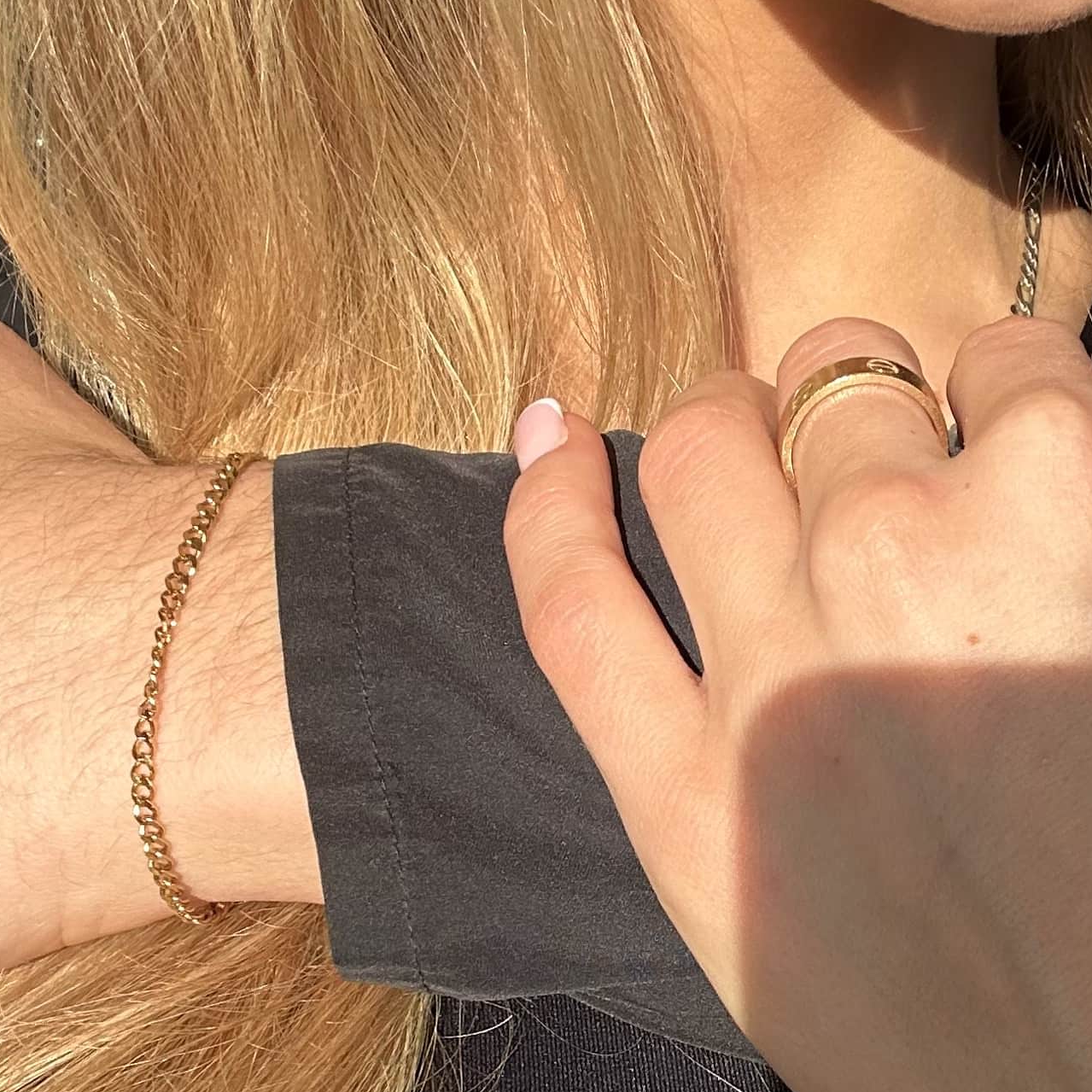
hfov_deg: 26.7
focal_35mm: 64
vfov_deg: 26.4
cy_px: 879
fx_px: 2284
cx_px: 764
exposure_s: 1/831
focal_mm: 2.69
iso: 25
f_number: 1.9
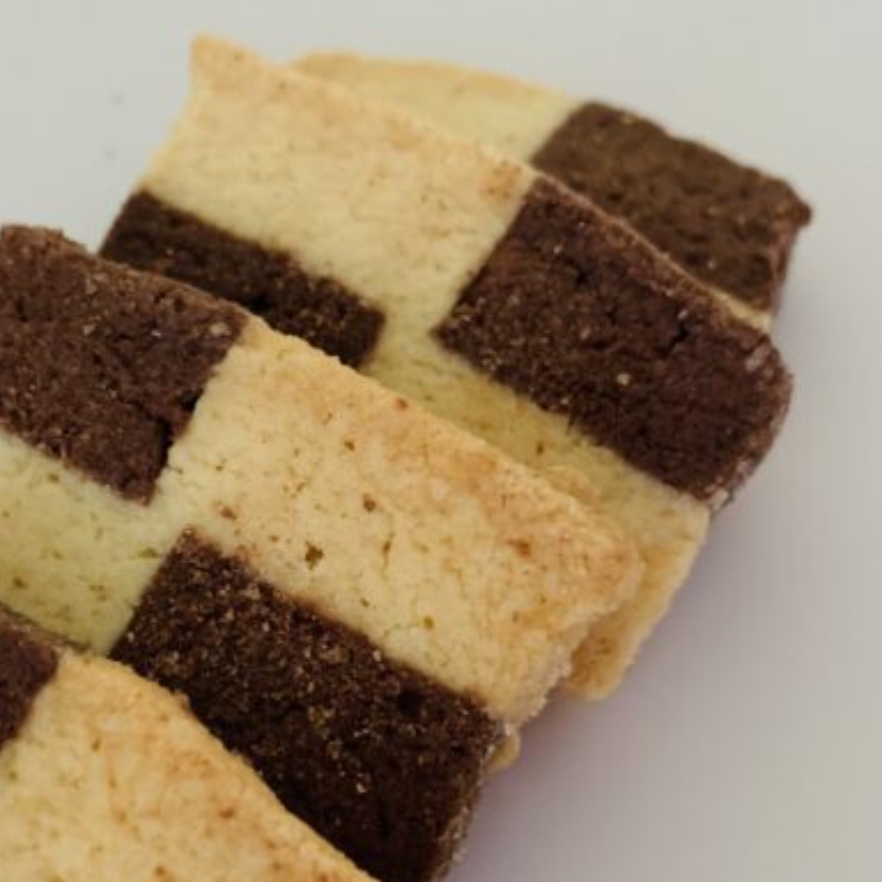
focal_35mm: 46
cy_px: 572
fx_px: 1326
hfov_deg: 35.8
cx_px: 198
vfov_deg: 36.5
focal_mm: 4.25
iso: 500
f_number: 1.8
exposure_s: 1/30
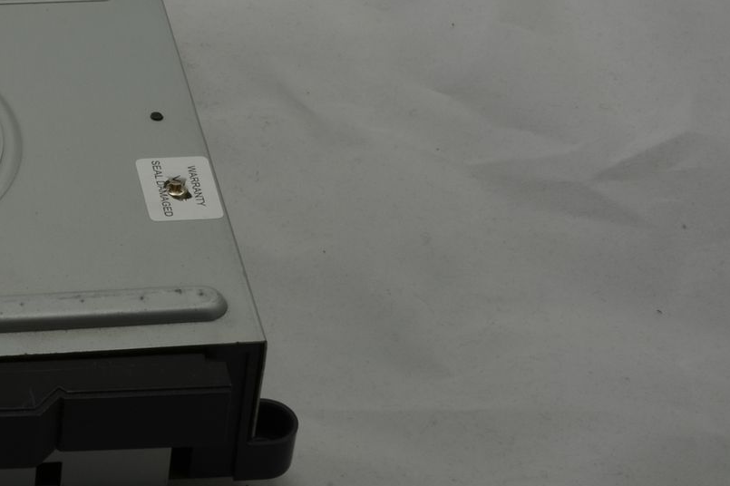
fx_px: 2716
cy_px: 105
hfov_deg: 14.9
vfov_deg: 10.2
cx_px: -70
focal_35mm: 134
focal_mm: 40
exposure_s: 1/3
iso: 100
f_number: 20
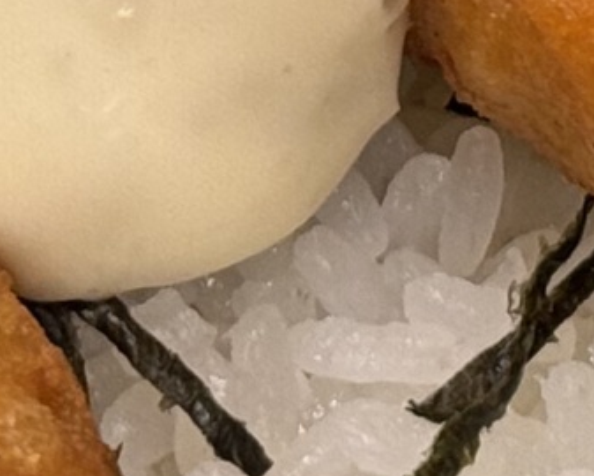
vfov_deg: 4.2
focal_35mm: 356
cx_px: 527
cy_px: -938
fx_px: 6262
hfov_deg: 5.4
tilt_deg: -46.9
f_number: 1.78
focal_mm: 6.76
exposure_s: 1/60
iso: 125
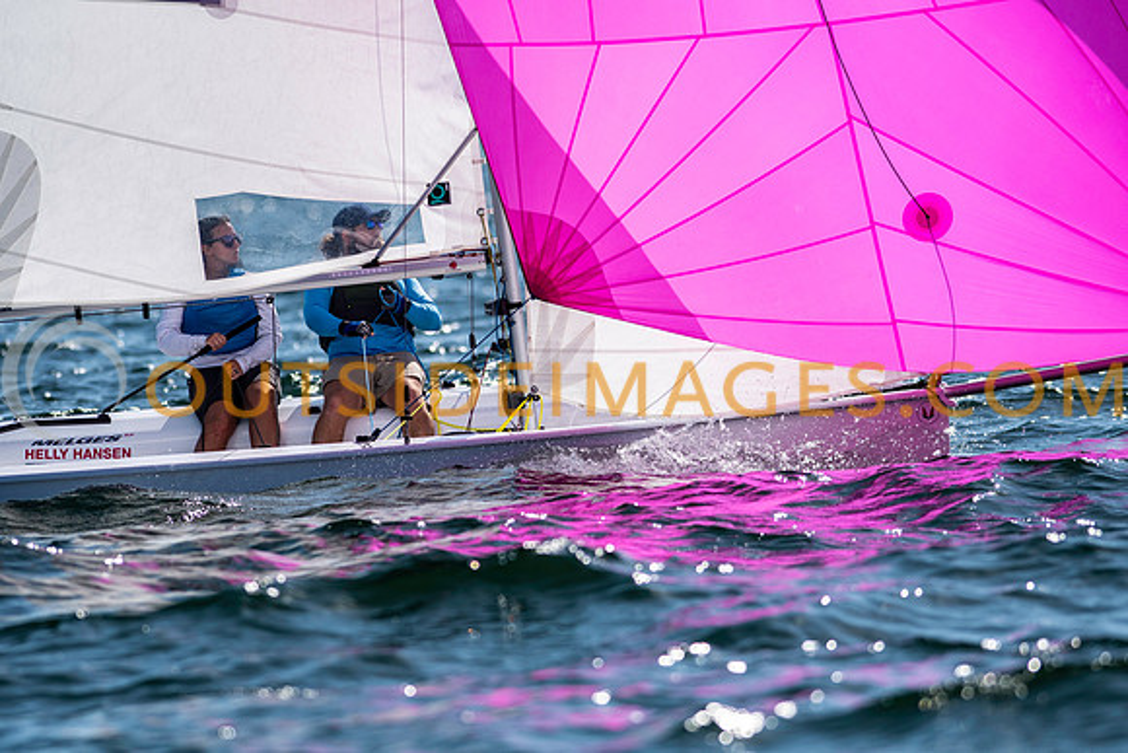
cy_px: 376
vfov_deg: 3.1
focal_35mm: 450
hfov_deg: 4.6
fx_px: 14103
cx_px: 564
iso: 200
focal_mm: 300
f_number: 5
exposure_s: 1/5000
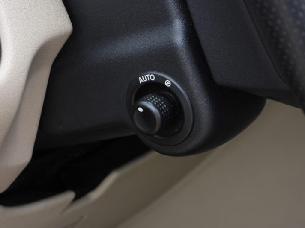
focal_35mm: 91
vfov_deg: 16.2
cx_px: 152
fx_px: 802
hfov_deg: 21.5
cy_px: 114
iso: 100
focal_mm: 16.3
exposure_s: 1/125
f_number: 3.5
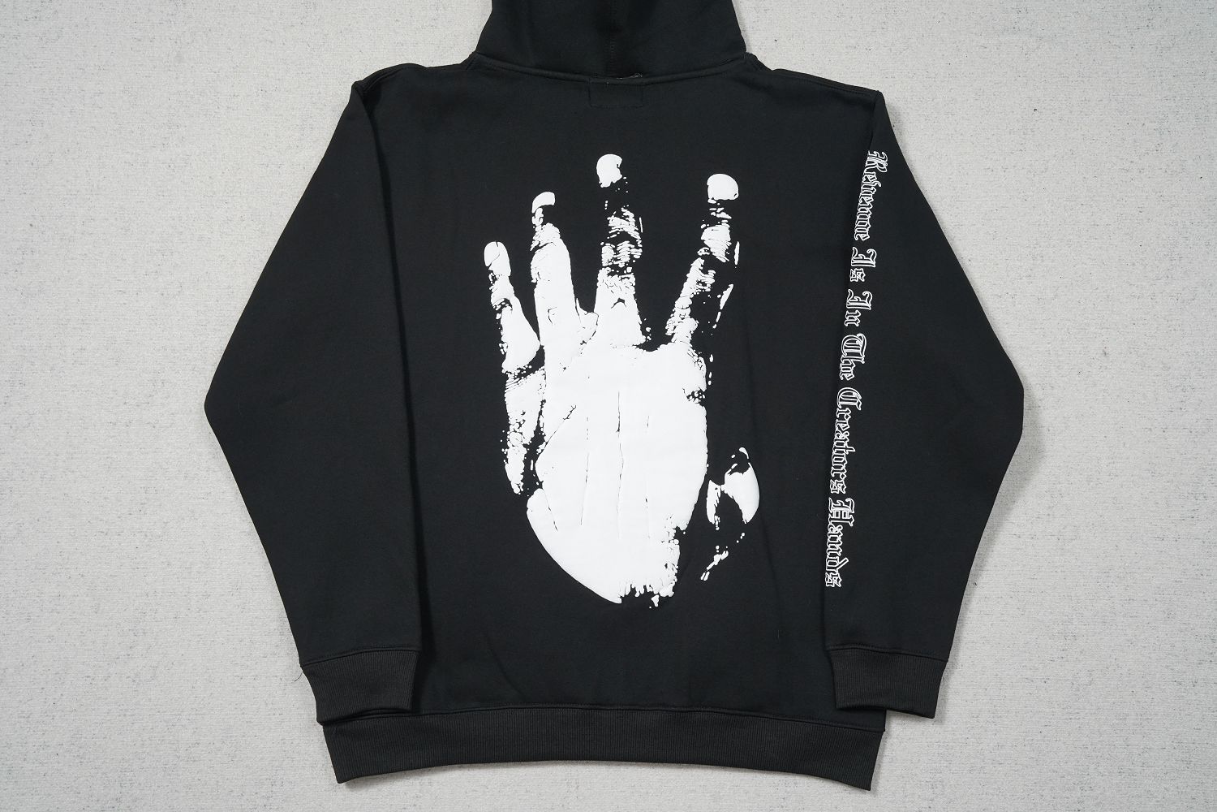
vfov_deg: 37.9
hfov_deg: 54.4
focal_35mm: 35
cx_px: 608
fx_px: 1183
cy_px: 406
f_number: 10
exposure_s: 1/100
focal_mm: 35
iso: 1600
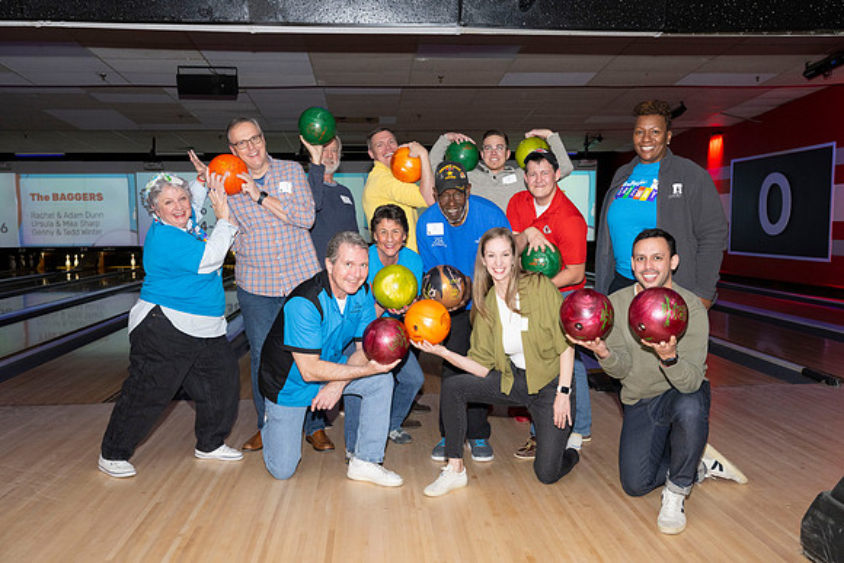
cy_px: 282
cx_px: 422
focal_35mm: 31
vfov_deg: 42.3
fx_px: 727
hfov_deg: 60.3
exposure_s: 1/100
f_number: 5.6
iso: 1600
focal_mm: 31
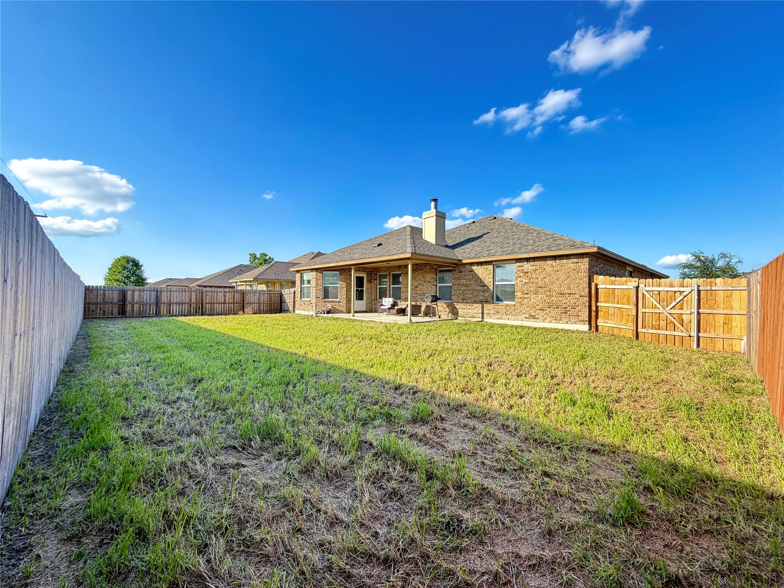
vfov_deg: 85.7
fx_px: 317
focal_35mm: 14
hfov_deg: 102.1
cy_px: 294
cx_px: 392
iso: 64
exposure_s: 1/197
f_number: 2.2
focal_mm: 2.22
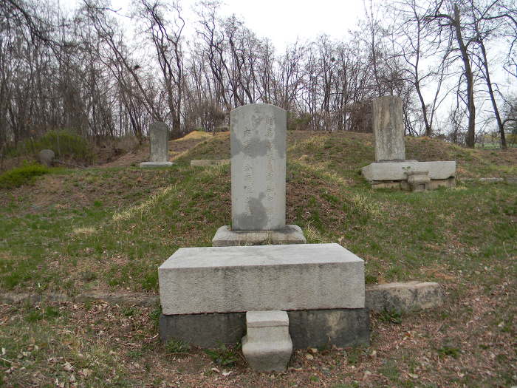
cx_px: 258
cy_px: 194
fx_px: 418
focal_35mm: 28
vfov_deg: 49.7
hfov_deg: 63.4
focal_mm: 5
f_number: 3.5
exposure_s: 1/29
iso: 80
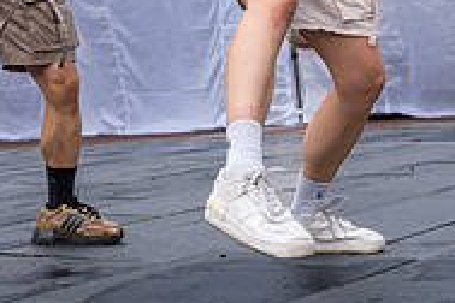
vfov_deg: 12.2
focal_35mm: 107
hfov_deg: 19.1
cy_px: -159
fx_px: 1352
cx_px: 166
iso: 125
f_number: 2.8
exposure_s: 1/500
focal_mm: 25
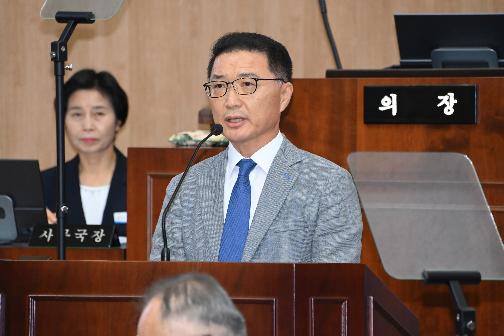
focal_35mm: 301
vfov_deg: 4.6
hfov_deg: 6.8
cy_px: 168
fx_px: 4214
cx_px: 252
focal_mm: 300
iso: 6400
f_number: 6.3
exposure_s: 1/250
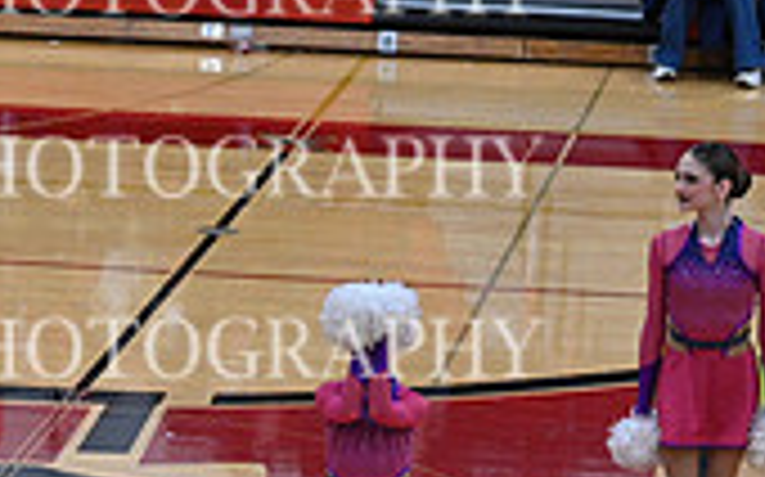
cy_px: 439
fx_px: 5355
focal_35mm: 257
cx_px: -108
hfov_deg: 8.1
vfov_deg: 5.1
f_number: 4
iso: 4000
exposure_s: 1/400
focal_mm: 74
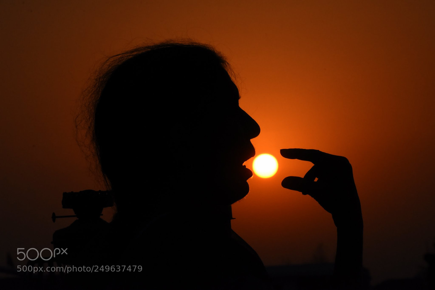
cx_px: 218
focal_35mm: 202
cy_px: 145
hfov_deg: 10.2
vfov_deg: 6.8
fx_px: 2447
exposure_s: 1/4000
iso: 1600
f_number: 25
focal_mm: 135
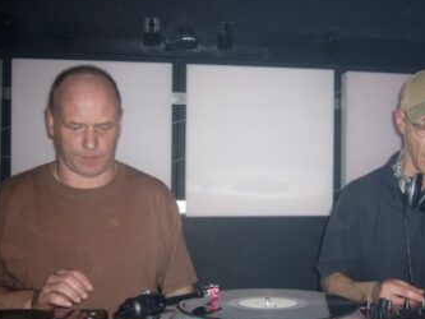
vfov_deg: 34.4
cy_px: 172
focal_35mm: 42
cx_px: 248
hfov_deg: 44.6
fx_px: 516
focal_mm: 5.8
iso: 125
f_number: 2.8
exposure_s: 1/60
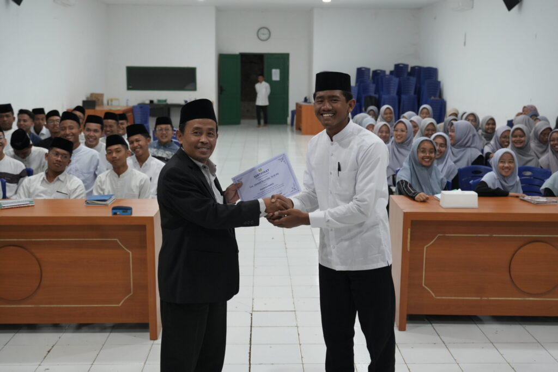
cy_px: 186
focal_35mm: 46
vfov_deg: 29.3
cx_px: 279
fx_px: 713
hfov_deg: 42.7
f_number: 4
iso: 2000
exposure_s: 1/100
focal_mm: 46
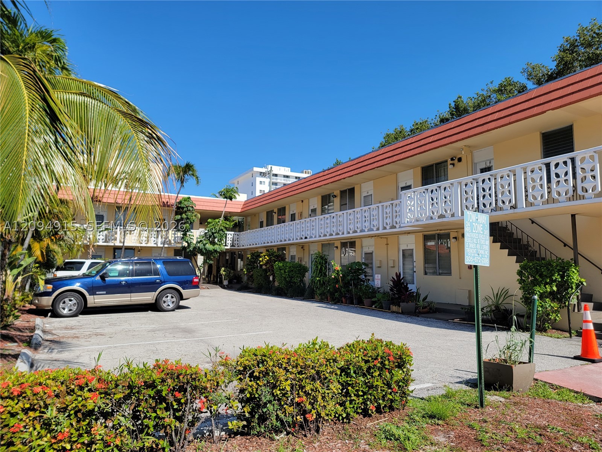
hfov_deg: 71.6
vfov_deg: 56.8
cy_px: 226
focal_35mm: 24
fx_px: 417
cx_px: 301
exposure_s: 1/854
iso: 16
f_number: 1.8
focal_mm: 6.7
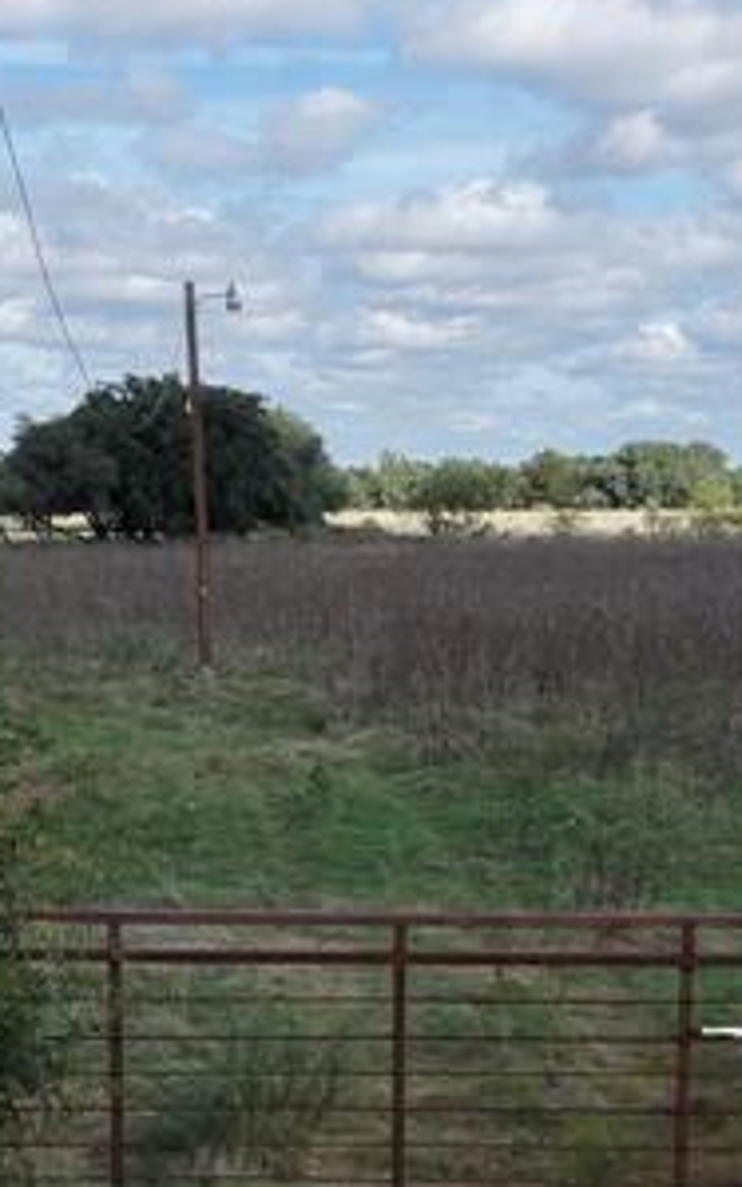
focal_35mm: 87
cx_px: 353
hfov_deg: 15.0
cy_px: 1052
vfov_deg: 23.2
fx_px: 2814
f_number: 1.8
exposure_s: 1/5000
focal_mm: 8.67
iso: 310
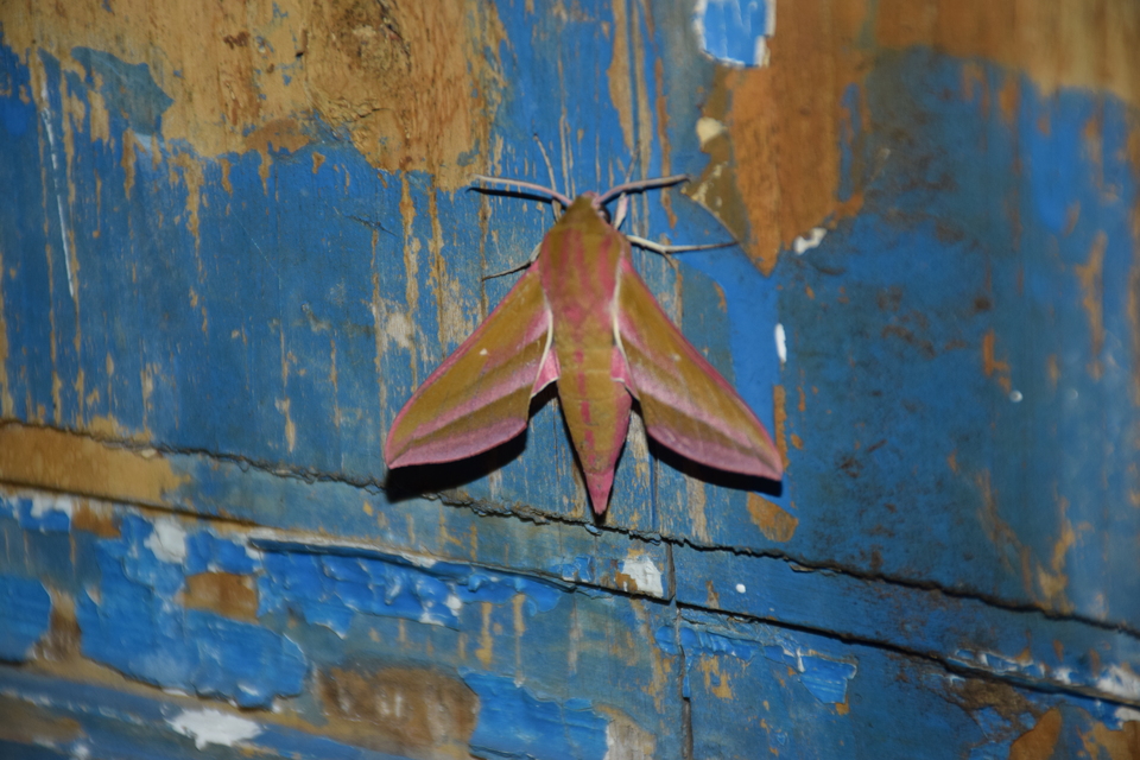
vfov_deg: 6.5
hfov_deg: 9.8
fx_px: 6649
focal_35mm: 210
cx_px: 570
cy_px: 380
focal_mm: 140
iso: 500
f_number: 5.6
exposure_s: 1/60
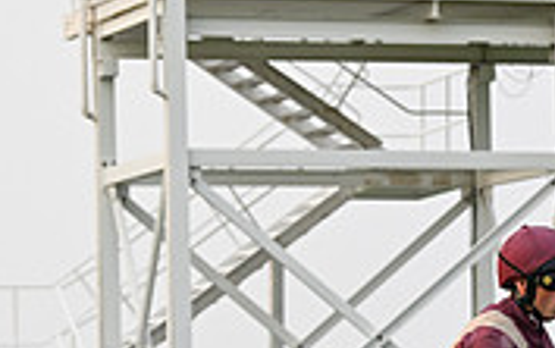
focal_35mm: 287
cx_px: 539
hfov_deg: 7.3
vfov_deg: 4.5
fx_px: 4345
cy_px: 591
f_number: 4
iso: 1600
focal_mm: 86
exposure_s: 1/1000
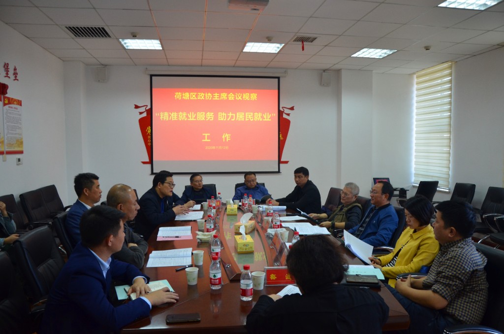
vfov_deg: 47.7
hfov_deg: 67.5
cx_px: 252
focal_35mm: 27
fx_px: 377
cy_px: 167
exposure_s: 1/60
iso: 720
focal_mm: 18
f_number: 4
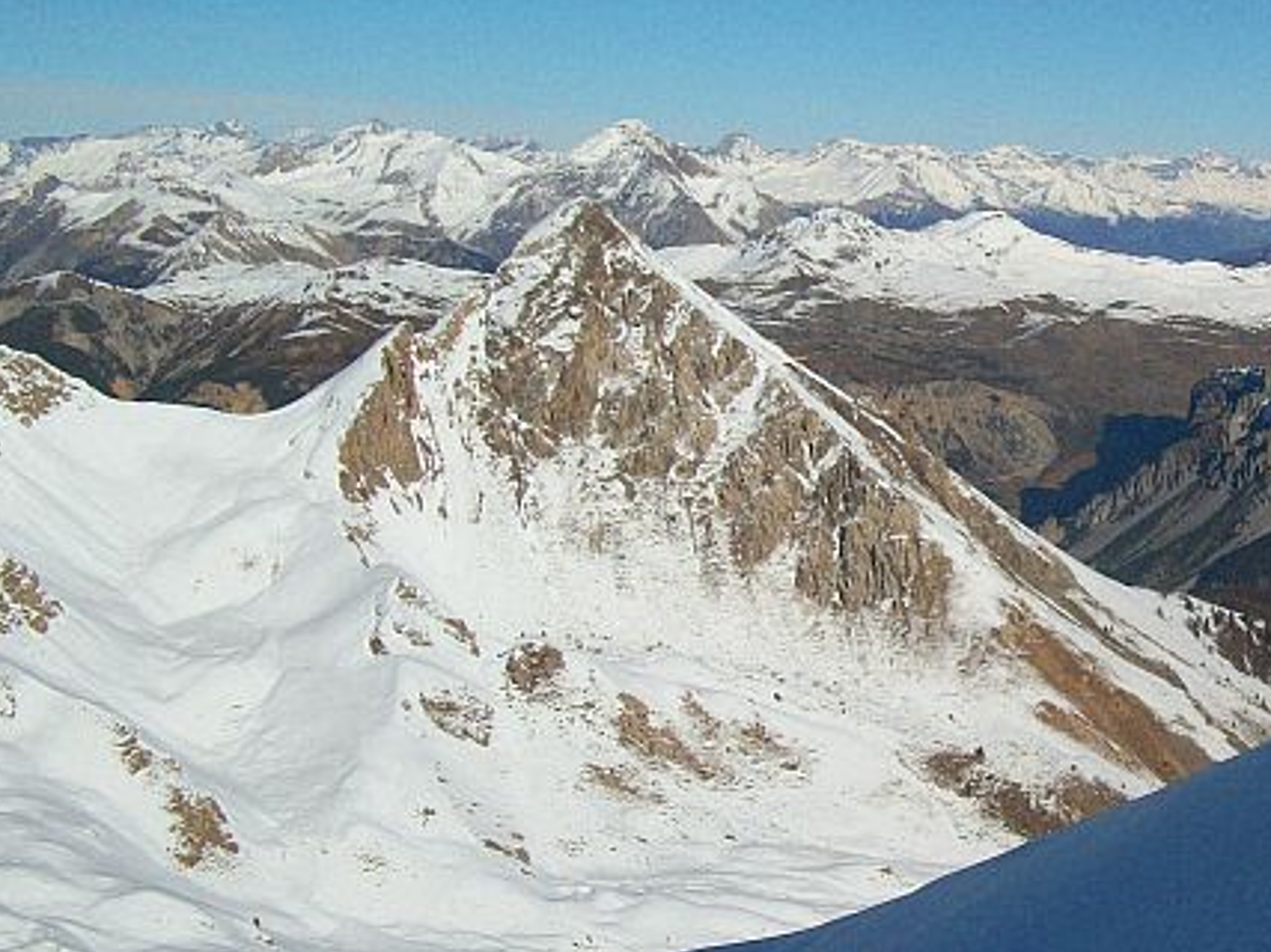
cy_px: 559
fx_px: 2202
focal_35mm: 60
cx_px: 1095
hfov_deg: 31.0
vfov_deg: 24.4
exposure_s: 1/500
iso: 80
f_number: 8.8
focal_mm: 5.7
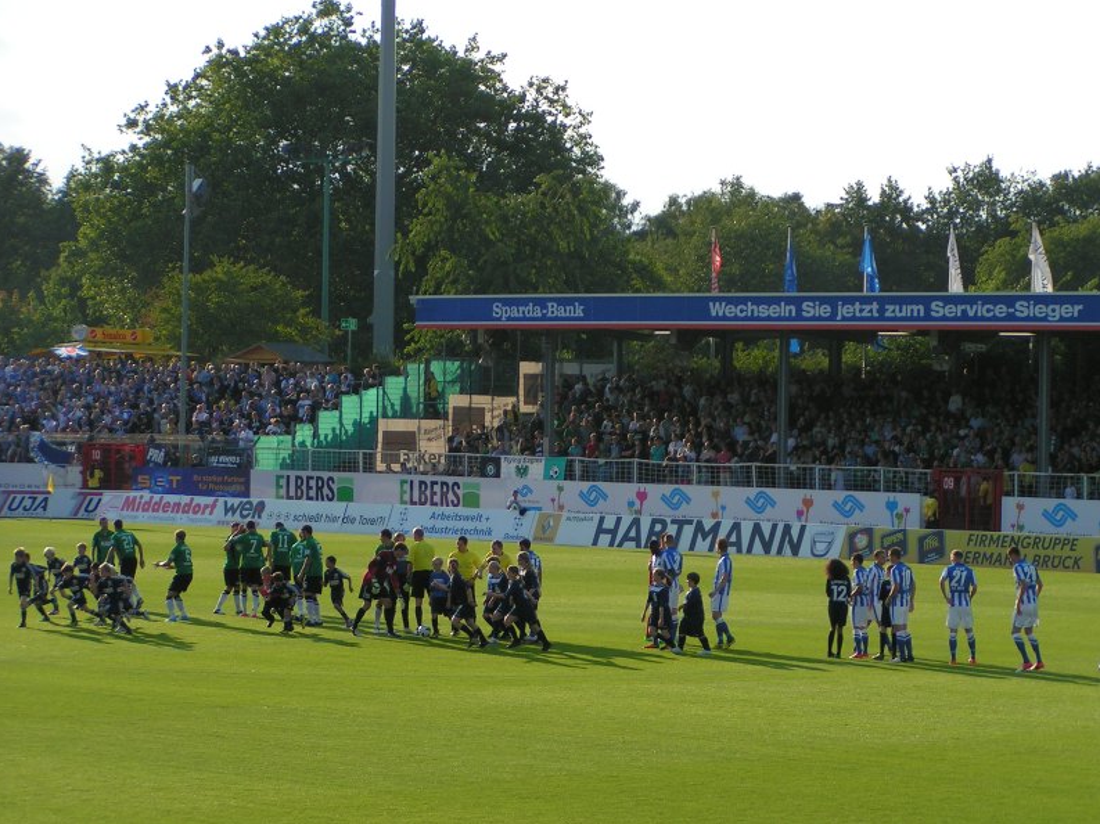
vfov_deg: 11.8
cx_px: 549
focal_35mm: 126
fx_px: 4003
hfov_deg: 15.6
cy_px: 413
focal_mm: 19.1
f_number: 3.5
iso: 50
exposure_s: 1/640
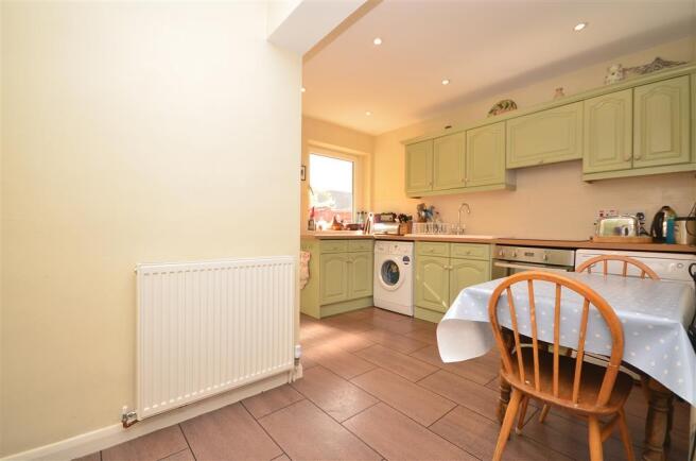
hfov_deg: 100.5
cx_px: 348
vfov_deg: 77.0
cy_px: 230
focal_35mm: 15
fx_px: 289
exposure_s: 1/60
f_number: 5
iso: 200
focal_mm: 10
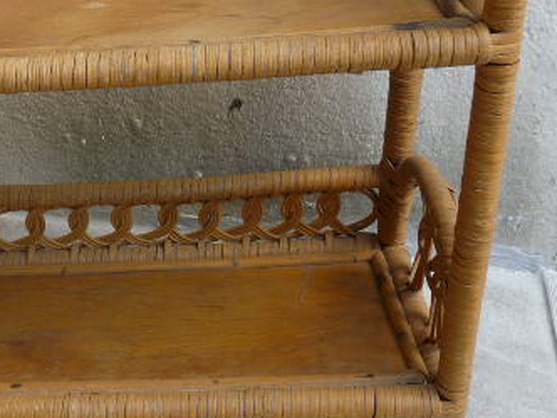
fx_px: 869
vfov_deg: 26.6
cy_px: 91
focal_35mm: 54
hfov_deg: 34.1
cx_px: 86
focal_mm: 4.6
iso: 100
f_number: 2.8
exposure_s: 1/100
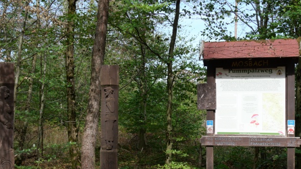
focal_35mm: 58
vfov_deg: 20.7
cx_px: 130
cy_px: 112
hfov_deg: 36.0
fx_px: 463
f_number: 5.6
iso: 200
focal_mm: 21
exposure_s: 1/200
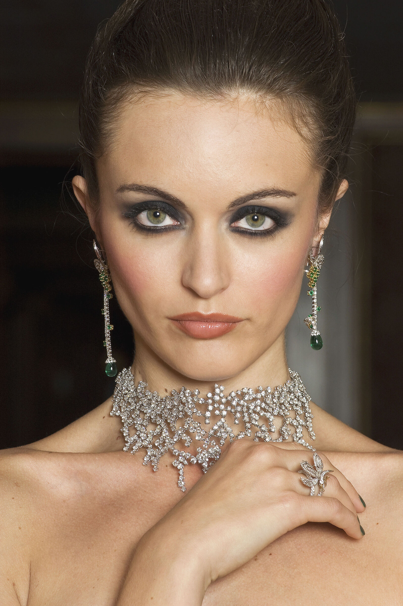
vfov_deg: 10.2
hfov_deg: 6.8
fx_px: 3406
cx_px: 202
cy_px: 303
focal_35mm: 202
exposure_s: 1/160
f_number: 10
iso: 200
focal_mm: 135
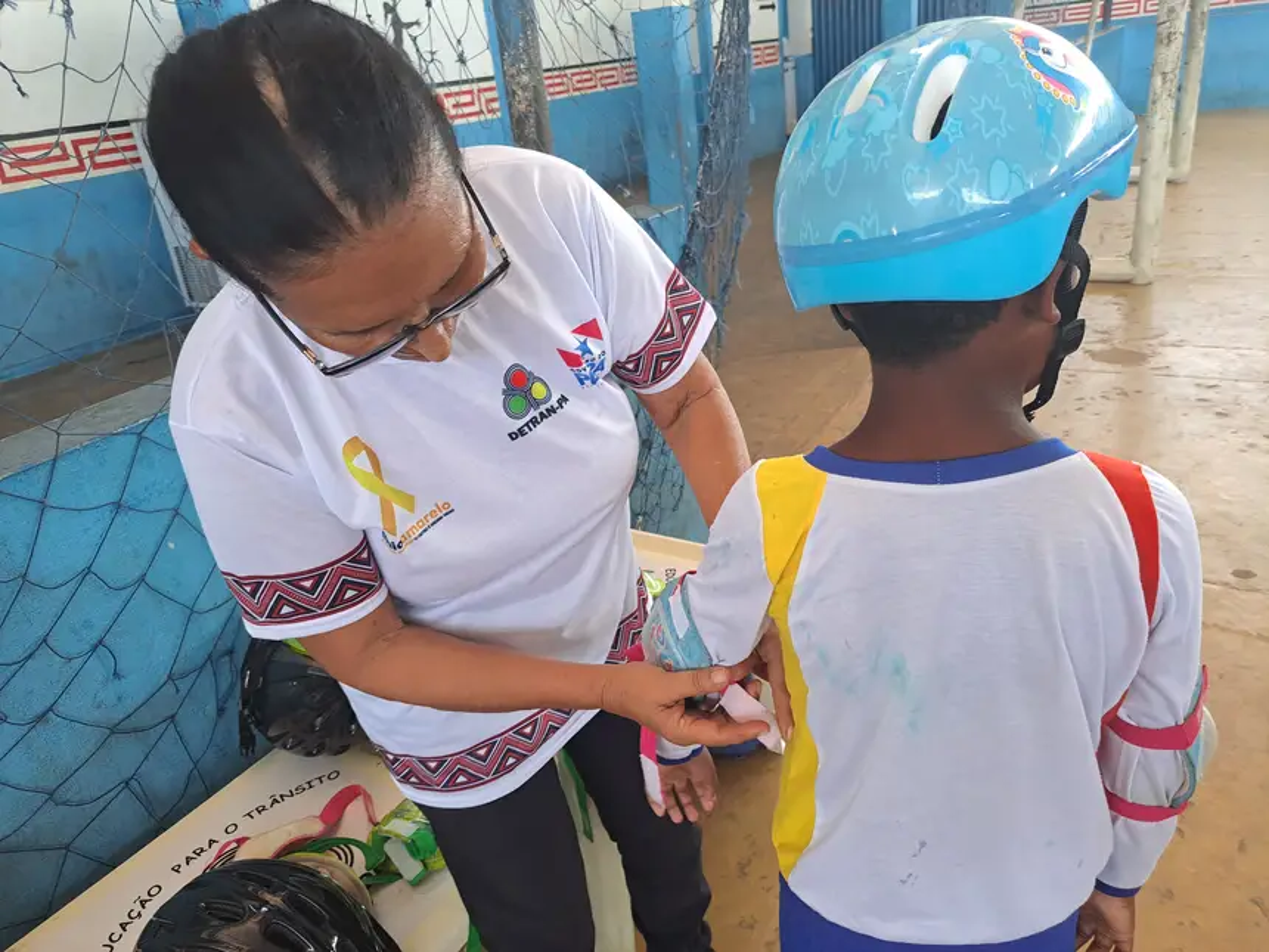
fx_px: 880
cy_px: 476
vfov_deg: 56.8
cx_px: 634
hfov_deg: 71.6
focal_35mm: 24
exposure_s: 1/60
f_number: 1.8
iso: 160
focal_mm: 5.23
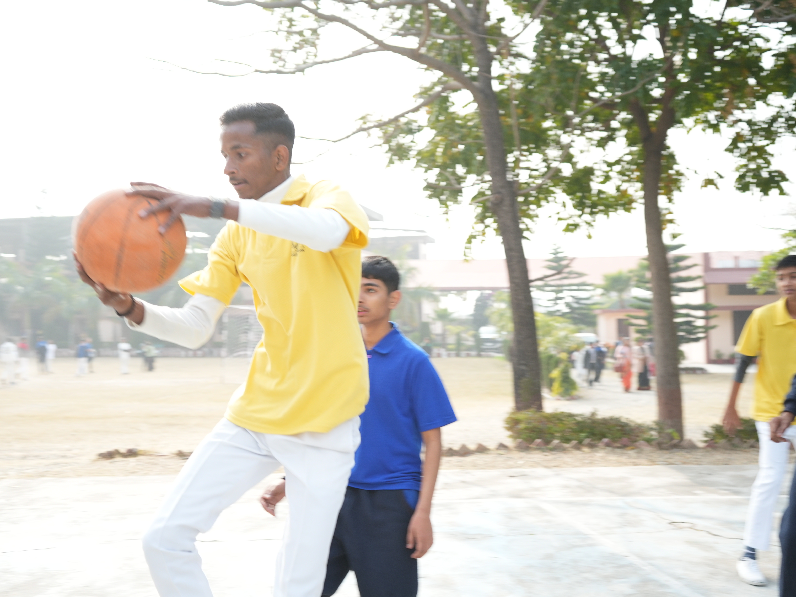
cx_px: 407
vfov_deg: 36.8
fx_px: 897
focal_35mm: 39
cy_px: 298
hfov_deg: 47.9
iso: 250
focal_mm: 36
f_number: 4.5
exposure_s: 1/320
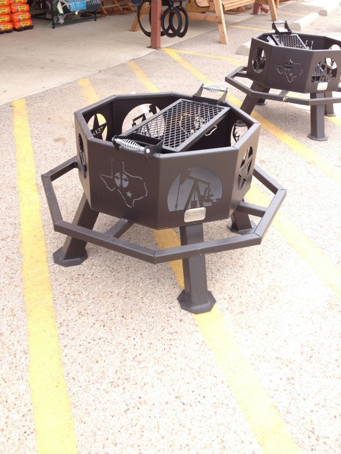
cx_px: 170
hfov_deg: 40.7
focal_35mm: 35
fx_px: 460
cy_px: 227
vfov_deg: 52.6
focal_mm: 4.28
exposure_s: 1/262
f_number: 2.4
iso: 50
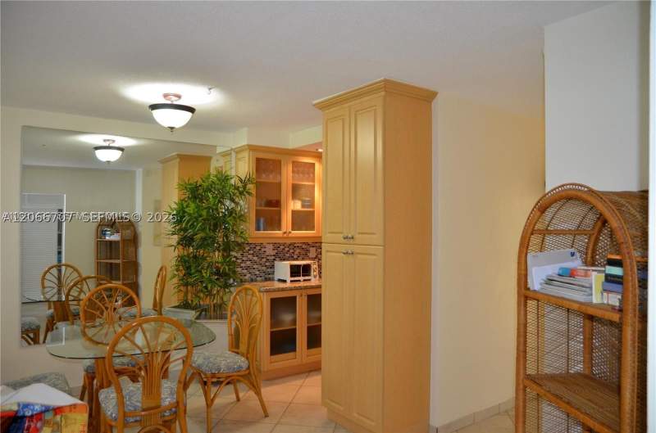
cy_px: 216
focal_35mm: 24
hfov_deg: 73.9
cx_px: 328
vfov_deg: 52.9
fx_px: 436
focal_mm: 16
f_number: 3.5
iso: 800
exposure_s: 1/60
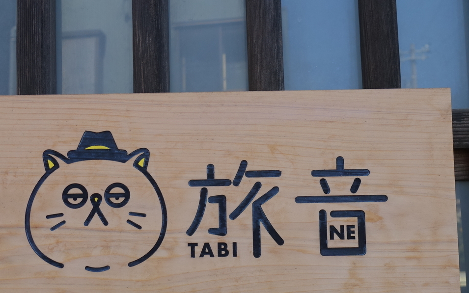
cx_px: 237
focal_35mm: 41
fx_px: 524
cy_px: 198
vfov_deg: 31.0
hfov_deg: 48.2
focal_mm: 8.8
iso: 125
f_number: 4
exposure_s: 1/160
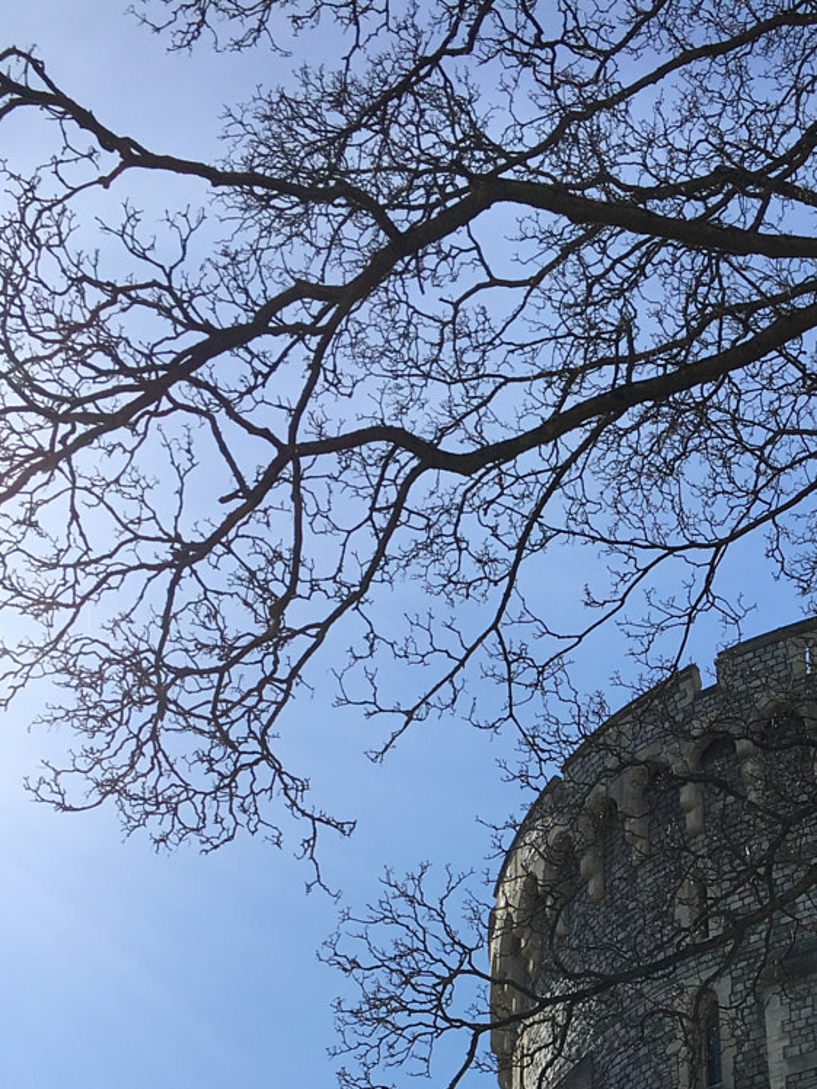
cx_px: 717
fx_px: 1951
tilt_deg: +31.9
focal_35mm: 62
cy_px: 1162
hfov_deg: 23.1
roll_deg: +3.4
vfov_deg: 28.6
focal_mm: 4.15
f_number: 2.2
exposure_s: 1/1709
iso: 25
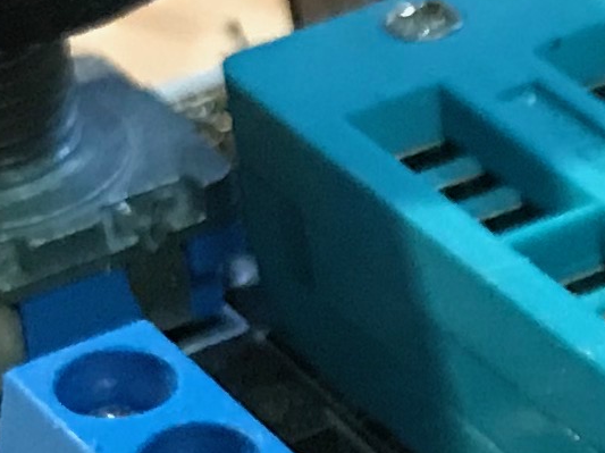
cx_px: 1058
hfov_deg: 9.0
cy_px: 710
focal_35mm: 212
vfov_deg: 6.9
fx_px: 3703
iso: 100
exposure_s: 1/17
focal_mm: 3.99
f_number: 1.8
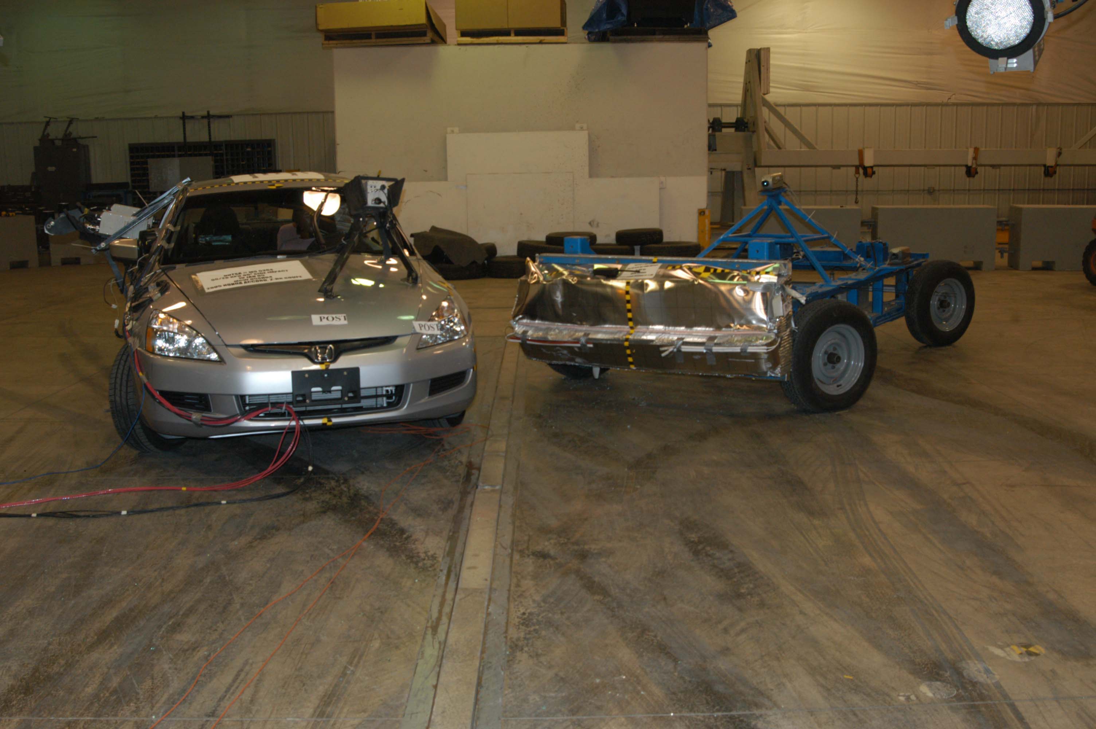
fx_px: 1095
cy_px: 364
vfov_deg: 36.8
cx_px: 548
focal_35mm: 36
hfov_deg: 53.2
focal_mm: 24
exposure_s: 1/60
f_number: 5.6
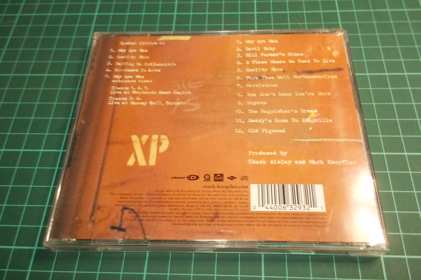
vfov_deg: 42.3
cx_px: 215
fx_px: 362
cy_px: 154
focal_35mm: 31
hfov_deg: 60.3
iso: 200
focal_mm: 4.1
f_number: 3.3
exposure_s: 1/30
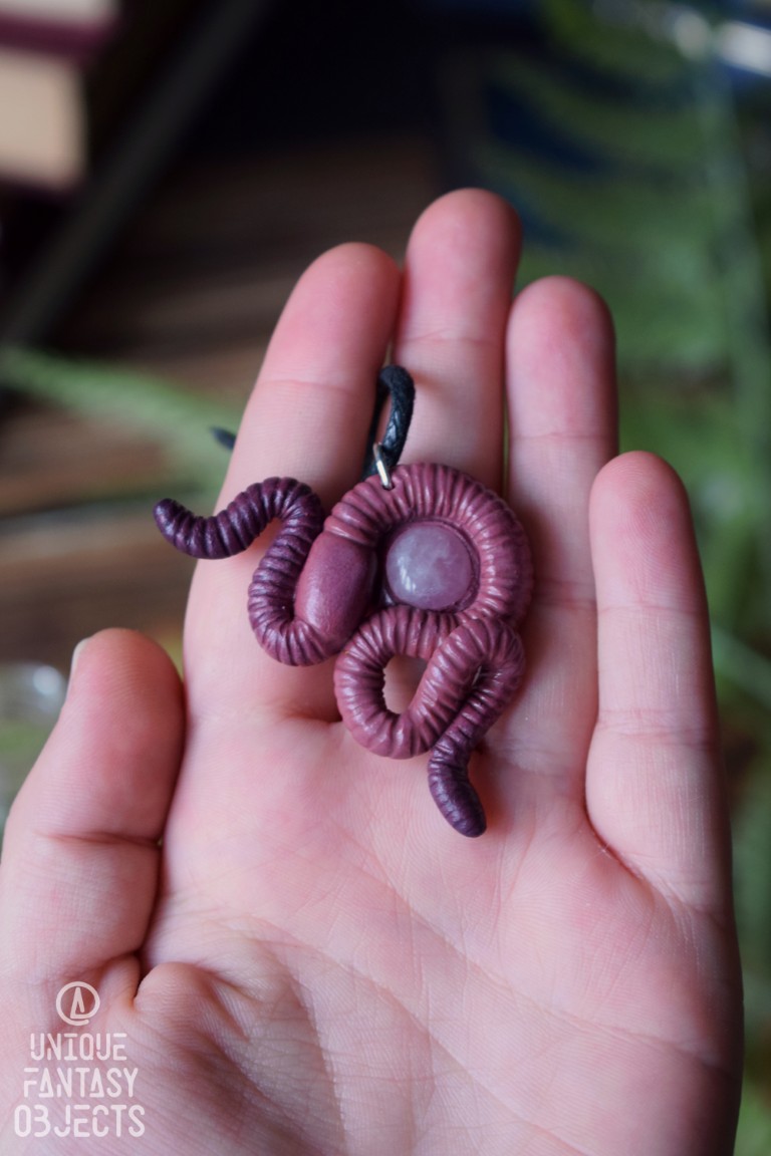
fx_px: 2650
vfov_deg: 24.6
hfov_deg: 16.6
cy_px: 578
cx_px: 386
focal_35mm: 82
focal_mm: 55
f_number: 5.6
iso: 1000
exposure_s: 1/60
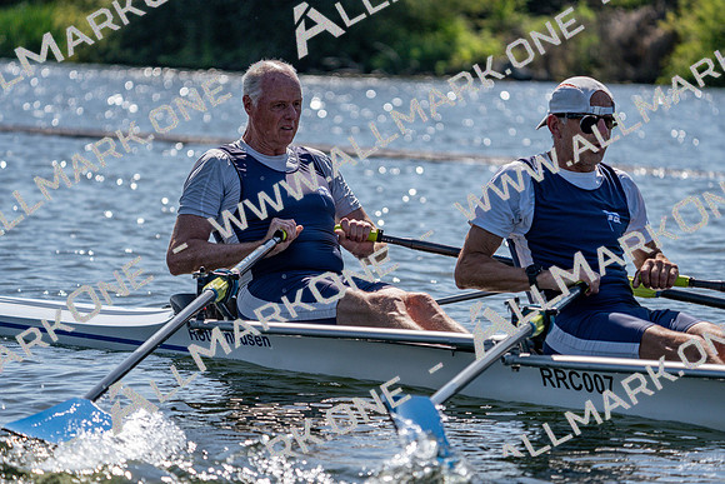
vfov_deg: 6.5
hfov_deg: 9.8
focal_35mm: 211
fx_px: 4250
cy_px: 242
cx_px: 362
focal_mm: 211
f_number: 5.6
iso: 160
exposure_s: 1/2000
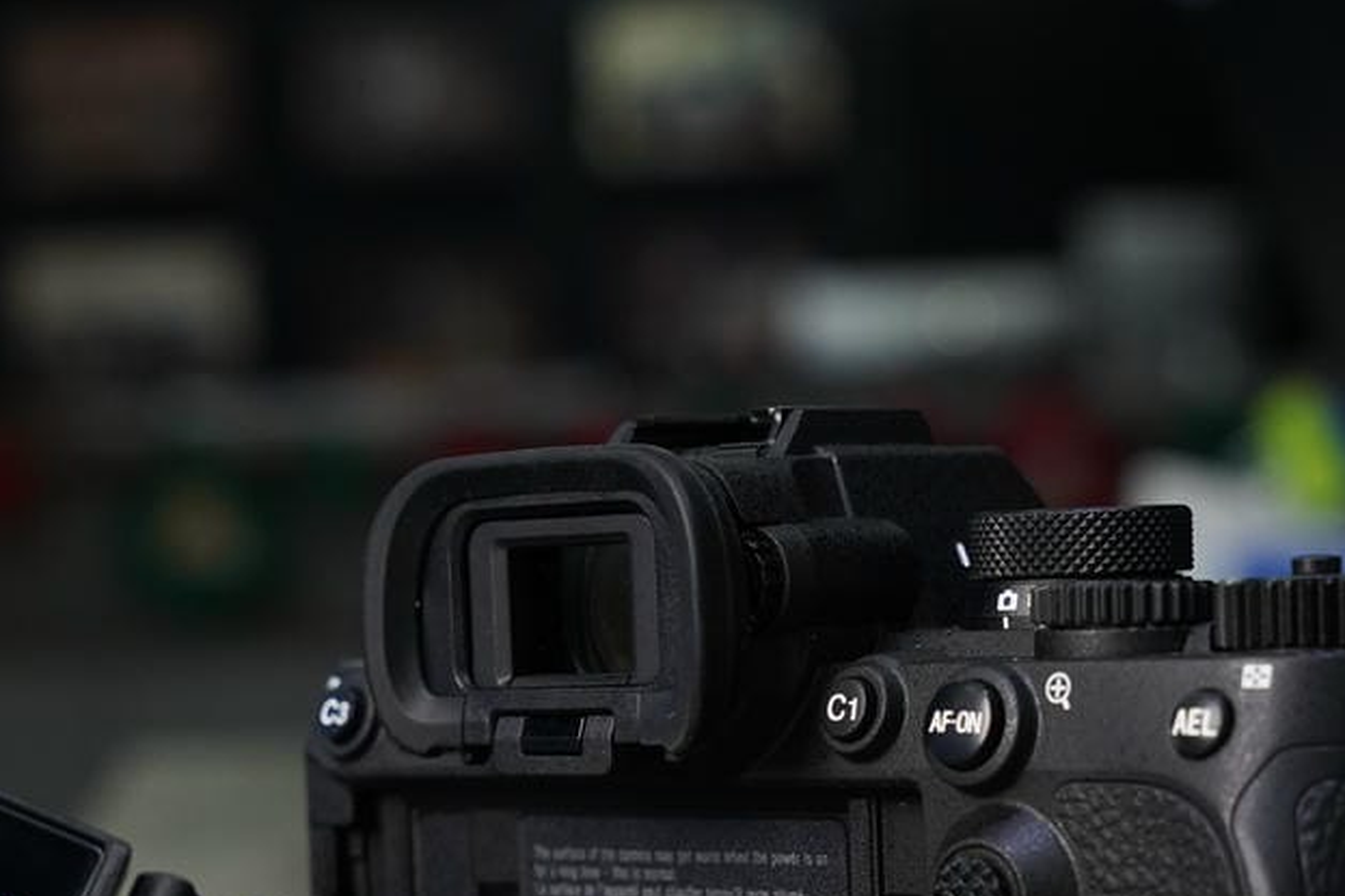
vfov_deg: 11.5
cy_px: 797
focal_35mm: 118
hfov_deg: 17.3
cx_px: 546
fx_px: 4416
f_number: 6.3
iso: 2000
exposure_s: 1/125
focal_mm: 49.1
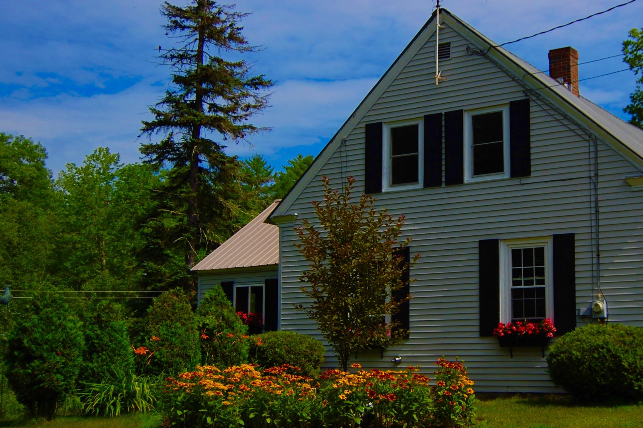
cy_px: 210
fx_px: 928
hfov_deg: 37.9
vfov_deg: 25.9
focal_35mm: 52
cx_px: 416
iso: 200
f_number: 4
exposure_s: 1/4000
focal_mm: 26
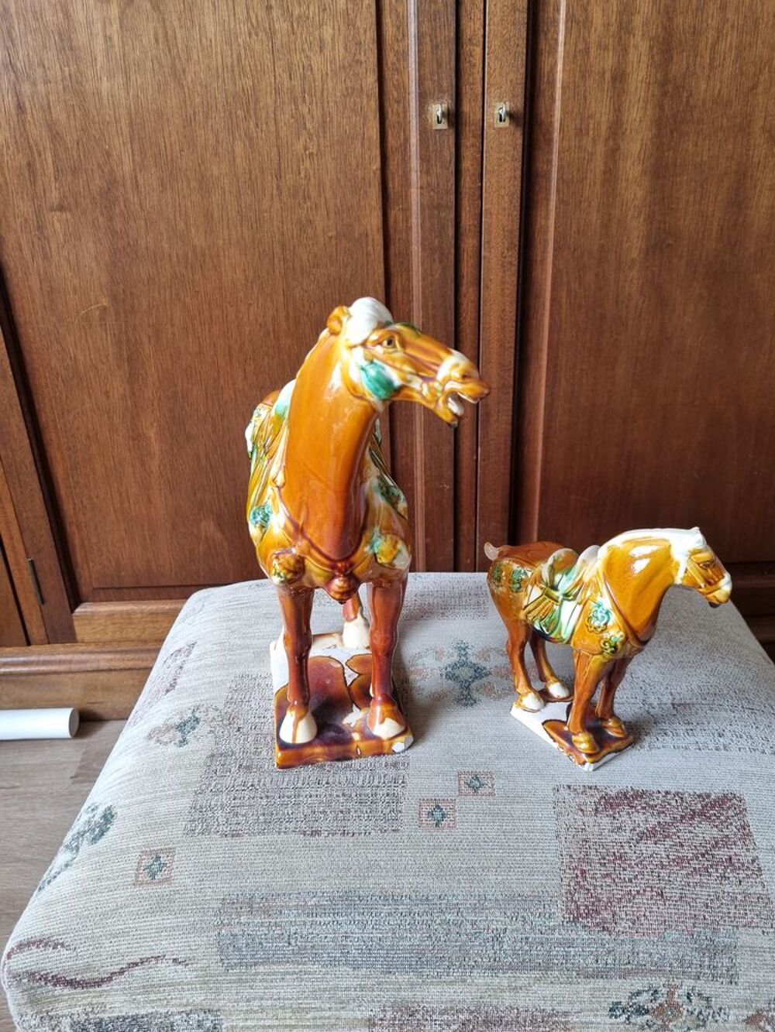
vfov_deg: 67.3
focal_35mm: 26
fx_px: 776
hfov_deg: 53.1
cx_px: 388
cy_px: 516
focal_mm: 5.4
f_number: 1.8
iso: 160
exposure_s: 1/100
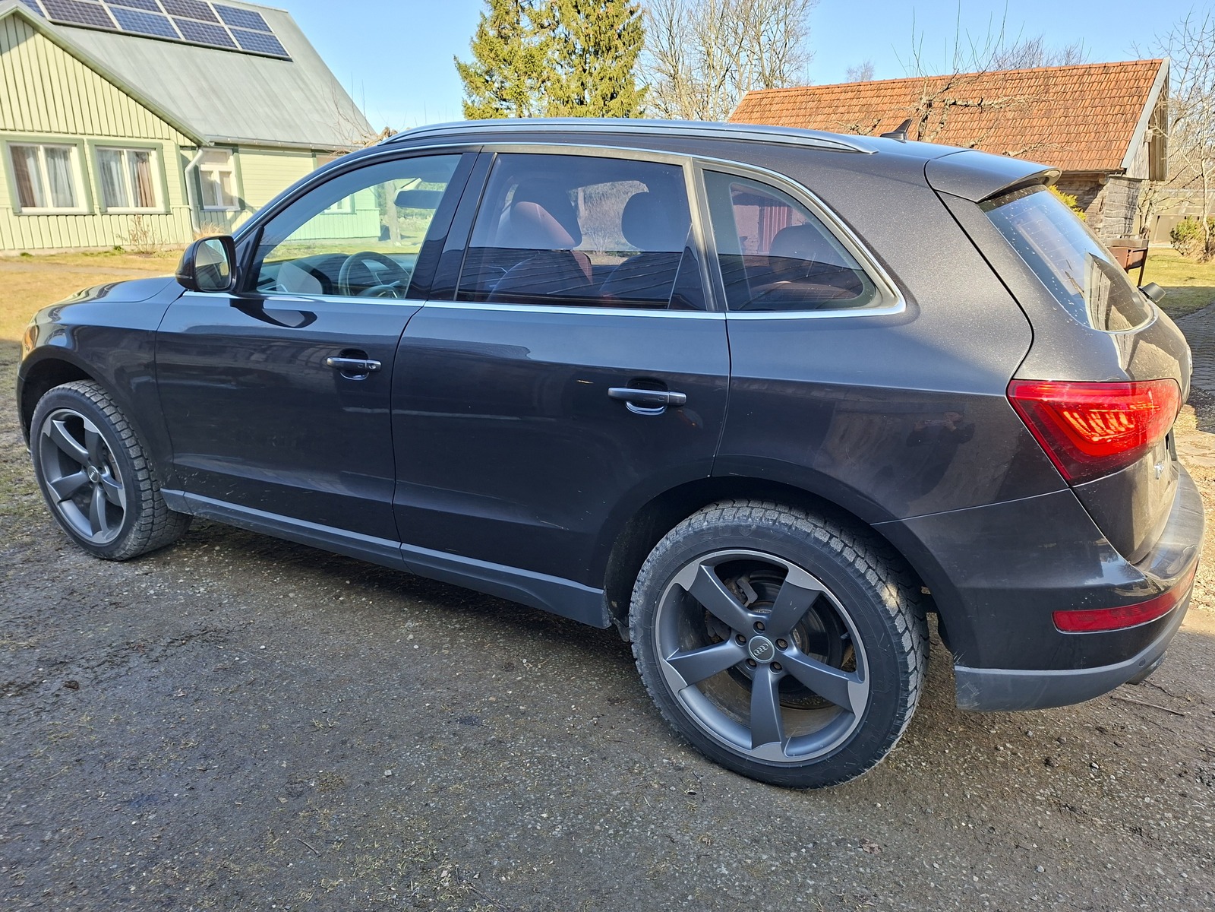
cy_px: 456
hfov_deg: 73.9
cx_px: 608
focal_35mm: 23
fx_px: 807
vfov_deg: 58.9
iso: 50
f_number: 1.8
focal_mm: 5.54
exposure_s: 1/305
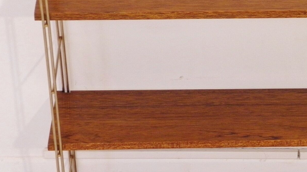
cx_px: 292
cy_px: 82
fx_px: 1286
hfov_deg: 13.5
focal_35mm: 158
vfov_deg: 7.7
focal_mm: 12.2
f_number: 4.3
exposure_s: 1/20
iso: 200
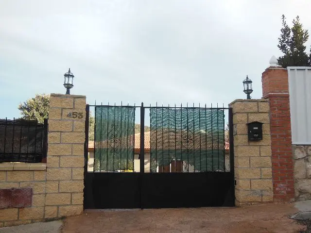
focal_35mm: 34
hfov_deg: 54.0
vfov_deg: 41.8
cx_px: 156
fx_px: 305
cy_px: 116
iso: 125
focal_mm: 6
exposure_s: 1/320
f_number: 3.9
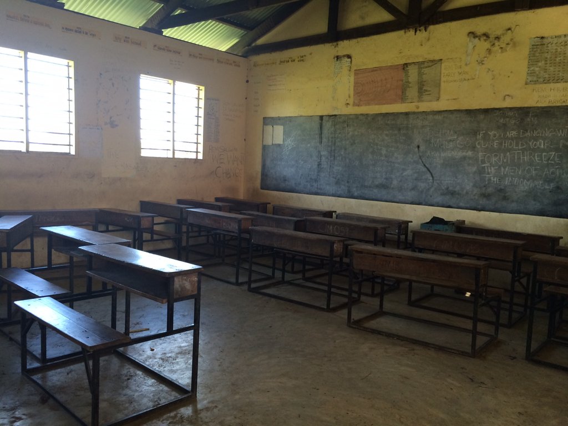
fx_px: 492
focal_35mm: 30
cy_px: 213
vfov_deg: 46.8
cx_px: 284
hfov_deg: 60.0
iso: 40
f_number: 2.2
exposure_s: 1/30
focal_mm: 4.12
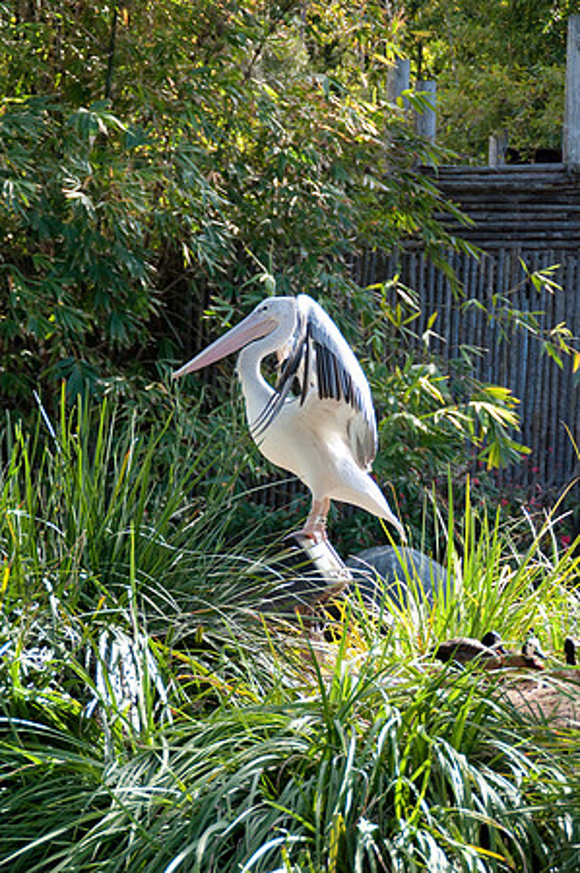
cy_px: 436
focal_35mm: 117
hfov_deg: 11.7
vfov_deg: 17.5
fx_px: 2834
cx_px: 290
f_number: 5.3
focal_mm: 78
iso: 800
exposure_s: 1/1000
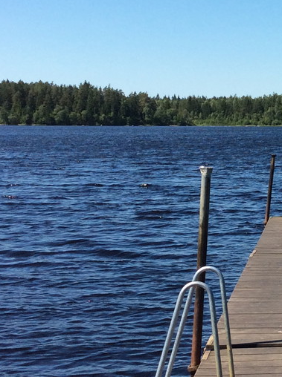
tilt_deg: -2.2
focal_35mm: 81
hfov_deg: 17.5
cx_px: 315
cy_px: 157
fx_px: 883
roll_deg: -0.3
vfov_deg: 24.1
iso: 32
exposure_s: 1/1192
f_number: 2.4
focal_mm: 3.3
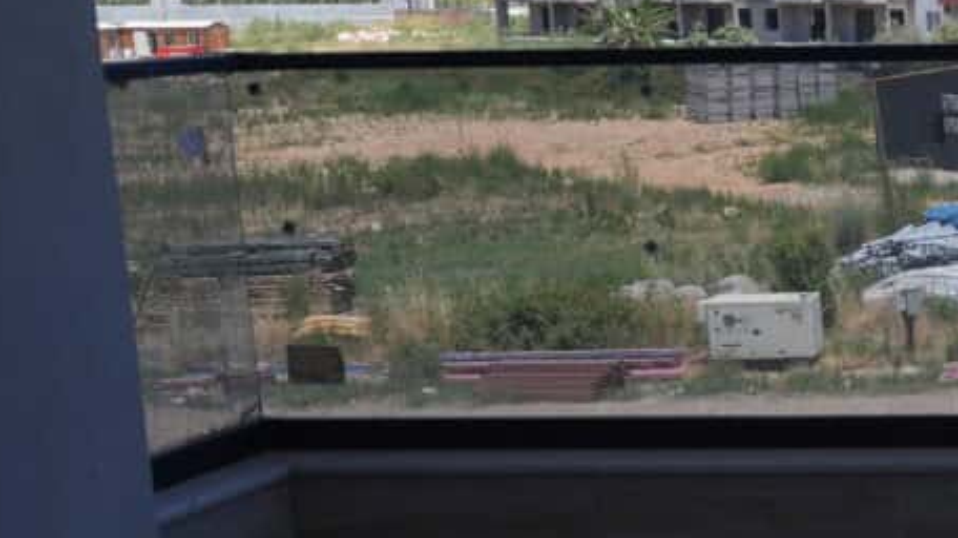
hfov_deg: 20.3
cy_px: 299
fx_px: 2031
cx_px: 1649
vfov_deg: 15.1
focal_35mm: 80
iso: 100
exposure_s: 1/200
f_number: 8
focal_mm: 17
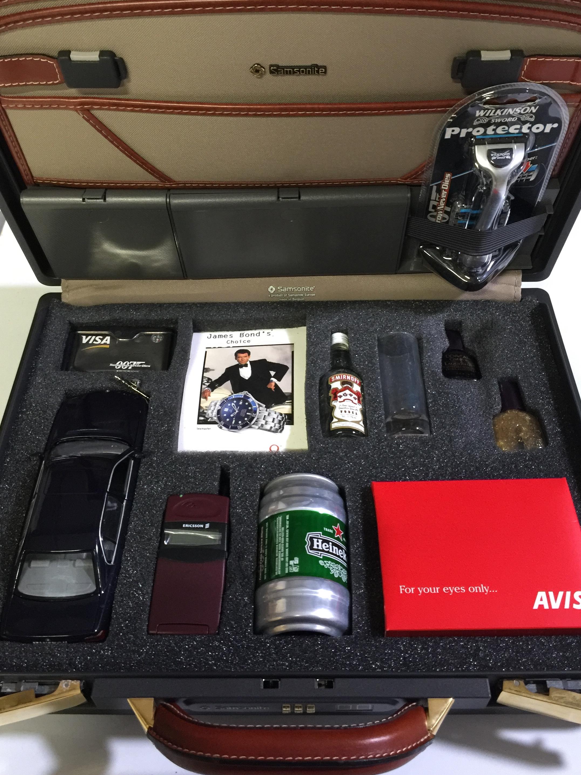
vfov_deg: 55.3
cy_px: 355
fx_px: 739
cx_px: 291
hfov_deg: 42.9
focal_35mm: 33
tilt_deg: -49.4
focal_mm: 4.15
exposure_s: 1/17
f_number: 2.2
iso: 160
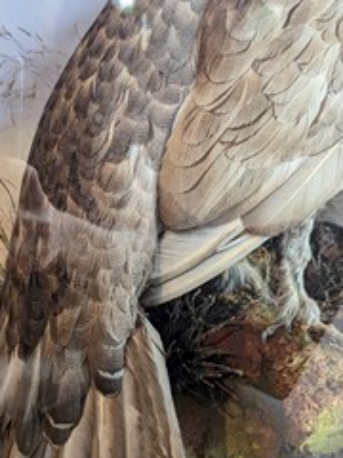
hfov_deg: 35.7
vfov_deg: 45.3
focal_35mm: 40
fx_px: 528
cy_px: 340
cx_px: 119
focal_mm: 6.81
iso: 158
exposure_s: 1/100
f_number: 1.85
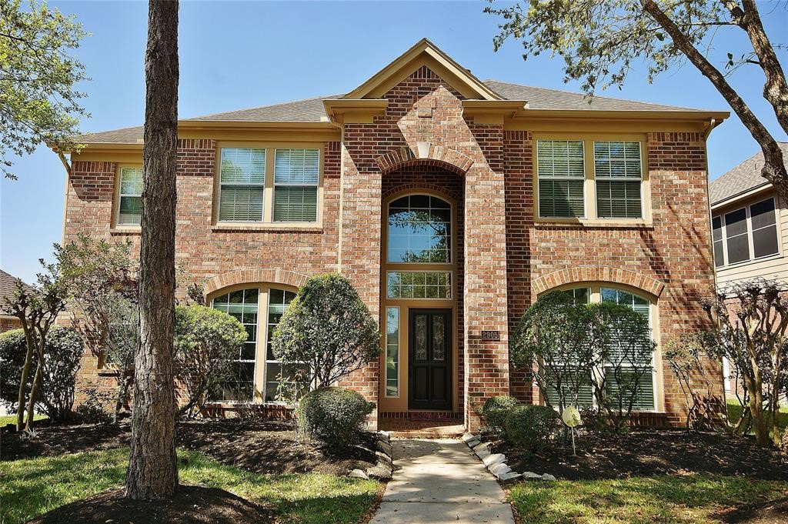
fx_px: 558
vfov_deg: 50.3
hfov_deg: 70.5
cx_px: 394
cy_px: 262
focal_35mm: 26
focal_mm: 17
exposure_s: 1/60
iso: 100
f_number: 11
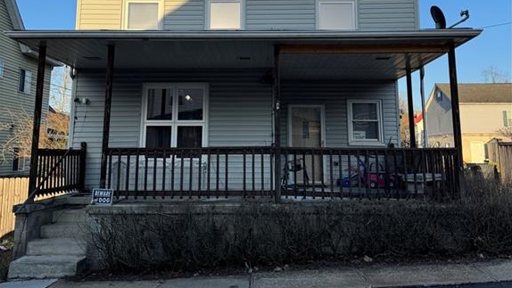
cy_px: 68
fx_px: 475
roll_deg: +0.0
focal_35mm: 35
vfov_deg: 33.0
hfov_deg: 56.6
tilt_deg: +10.0
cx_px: 256
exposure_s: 1/2415
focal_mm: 6.76
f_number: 1.78
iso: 80
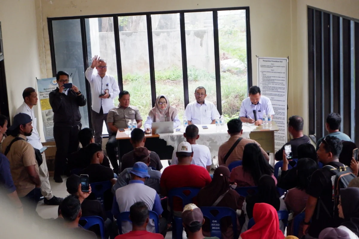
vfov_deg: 20.0
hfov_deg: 29.7
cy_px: 120
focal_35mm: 68
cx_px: 180
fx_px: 678
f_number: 5.6
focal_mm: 45
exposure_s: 1/140
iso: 5000
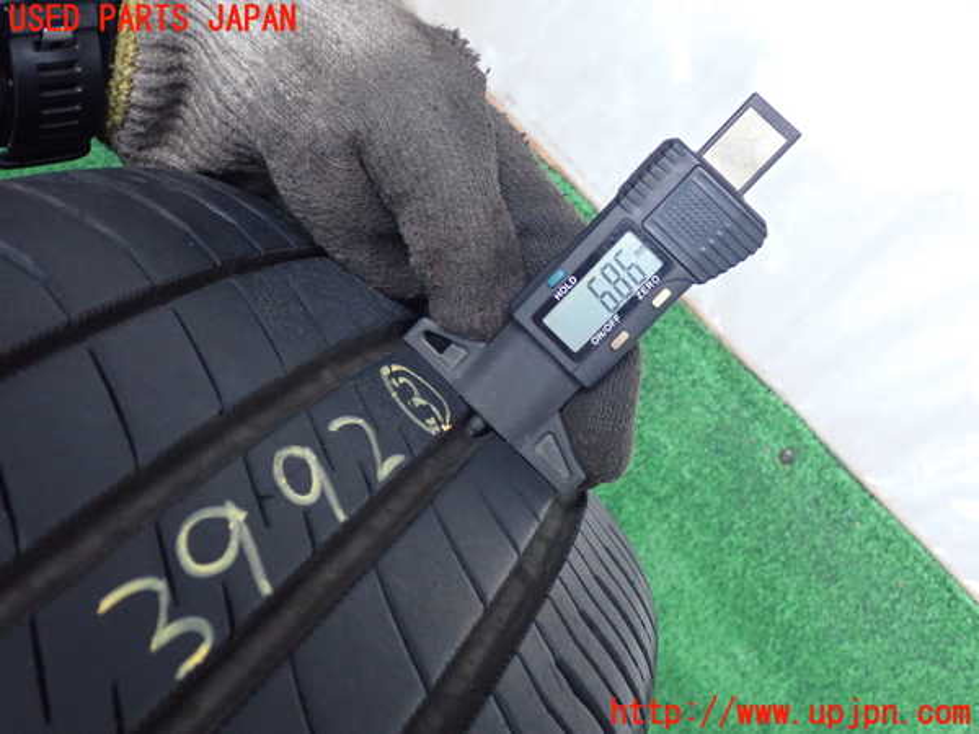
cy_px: 367
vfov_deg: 35.1
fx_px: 1160
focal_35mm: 41
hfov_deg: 45.8
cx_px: 490
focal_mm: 7.31
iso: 800
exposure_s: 1/125
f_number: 2.8
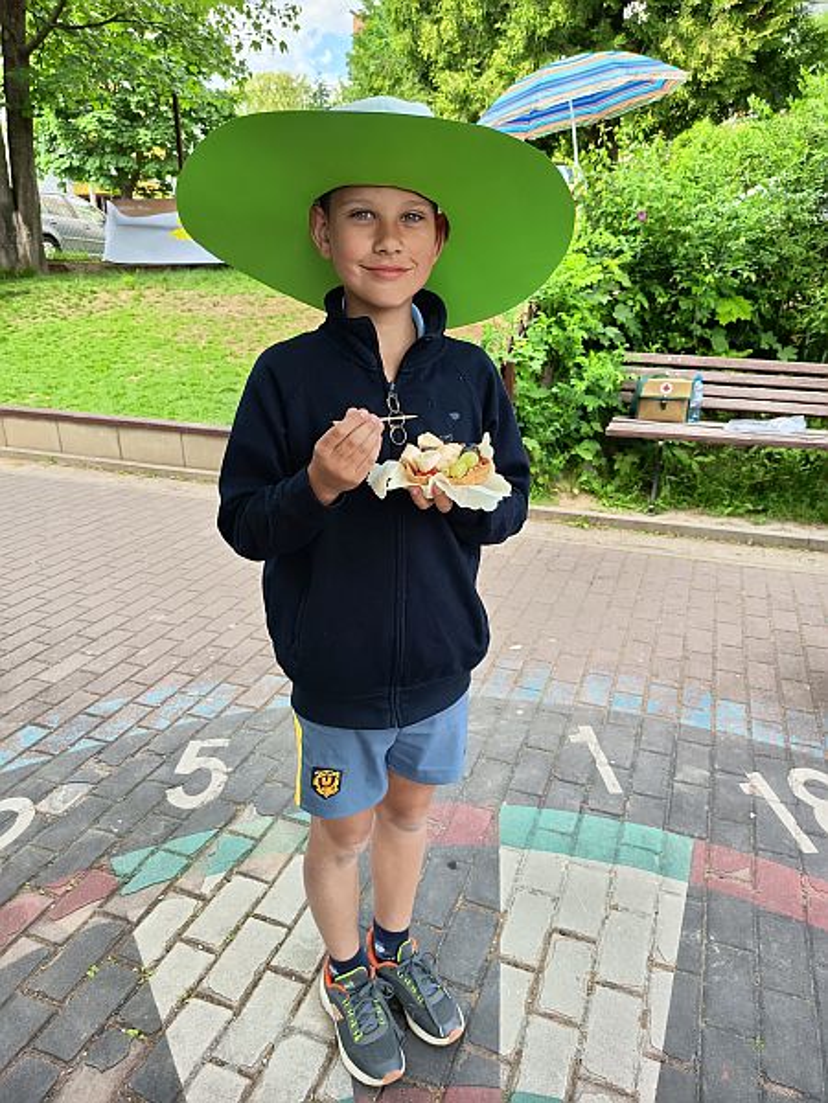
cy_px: 552
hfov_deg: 56.8
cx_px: 414
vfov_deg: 71.6
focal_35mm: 24
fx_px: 765
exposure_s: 1/100
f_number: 1.7
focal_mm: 5.27
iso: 150
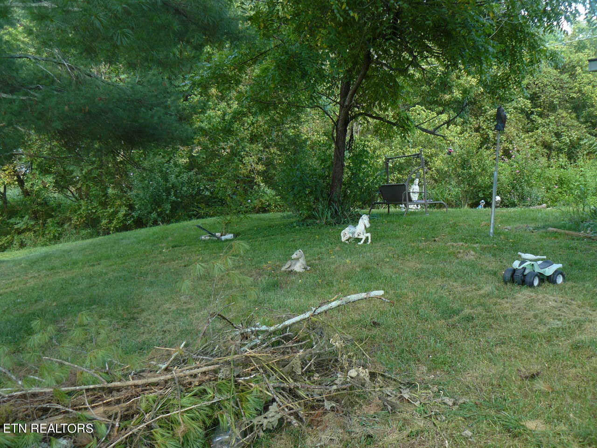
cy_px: 224
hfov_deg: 51.4
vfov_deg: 39.7
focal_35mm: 36
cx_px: 298
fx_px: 621
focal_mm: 6
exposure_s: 1/100
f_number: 2.8
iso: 100
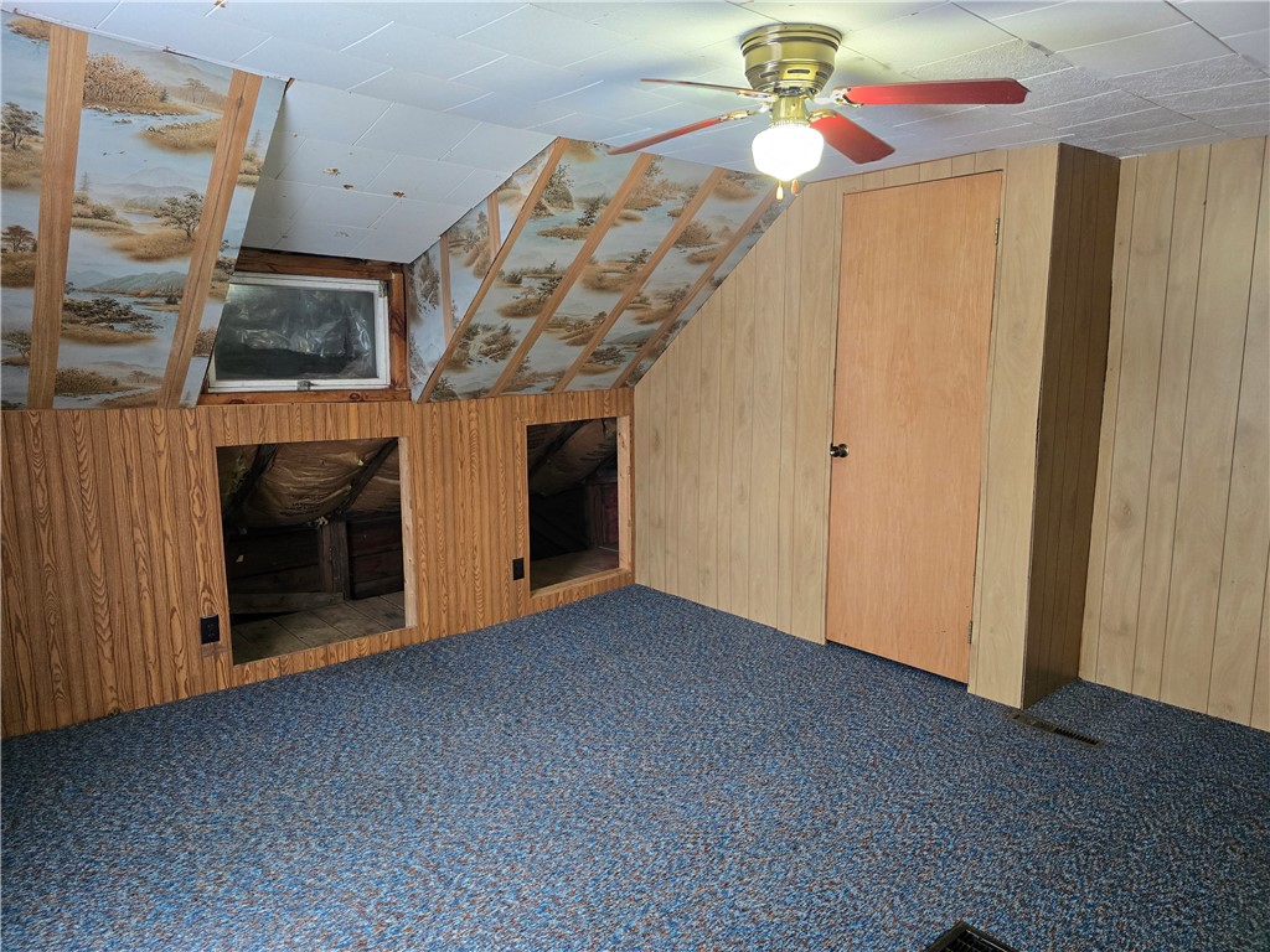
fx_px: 844
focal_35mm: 23
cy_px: 476
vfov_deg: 58.9
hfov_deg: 73.9
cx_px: 635
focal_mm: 6.3
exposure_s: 1/120
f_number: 1.7
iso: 800
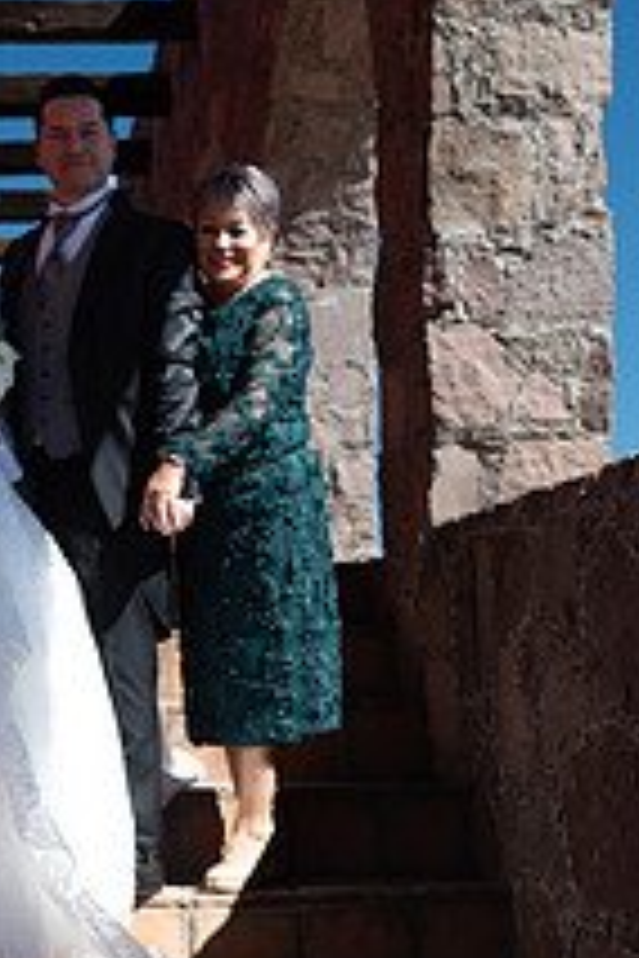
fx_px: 1970
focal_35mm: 74
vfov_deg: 26.9
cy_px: 733
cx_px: 22
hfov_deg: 18.0
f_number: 5
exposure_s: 1/1600
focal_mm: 35
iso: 125
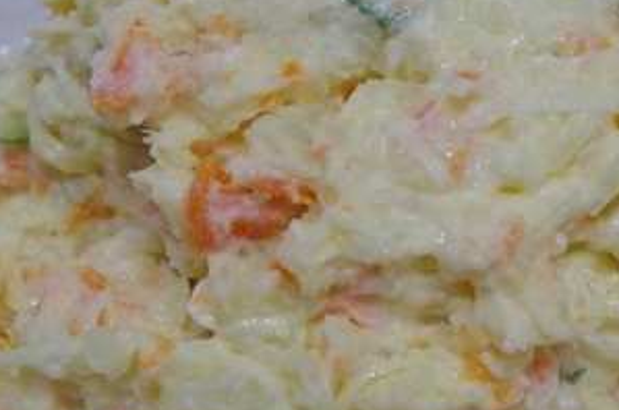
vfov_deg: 13.7
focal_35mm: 99
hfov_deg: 20.6
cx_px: 372
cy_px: 143
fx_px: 1699
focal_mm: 40
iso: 1600
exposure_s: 1/100
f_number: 7.1
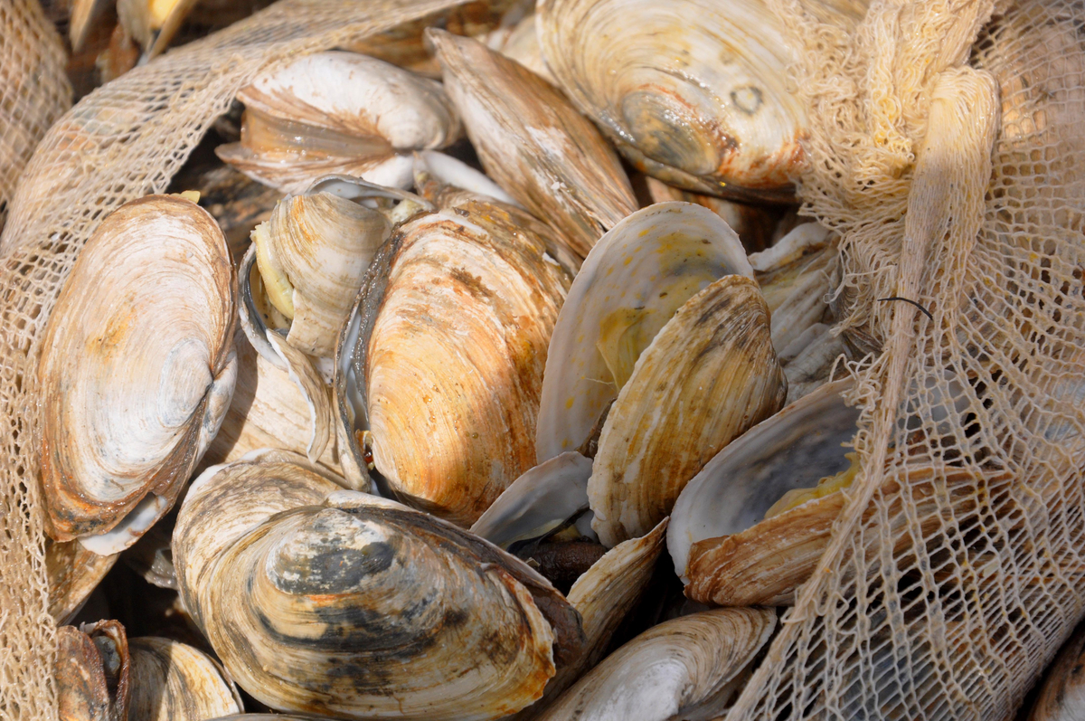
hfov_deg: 14.9
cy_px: 360
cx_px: 542
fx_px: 4154
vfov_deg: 9.9
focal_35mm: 138
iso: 400
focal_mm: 92
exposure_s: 1/500
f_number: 11
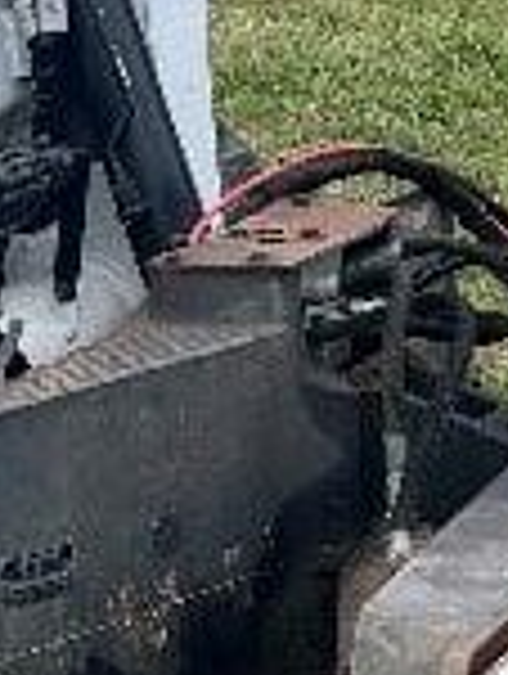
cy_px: 36
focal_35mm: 156
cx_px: -861
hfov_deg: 8.4
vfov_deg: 12.5
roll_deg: -0.8
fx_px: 3044
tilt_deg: -16.5
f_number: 1.6
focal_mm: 5.1
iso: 50
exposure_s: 1/1957
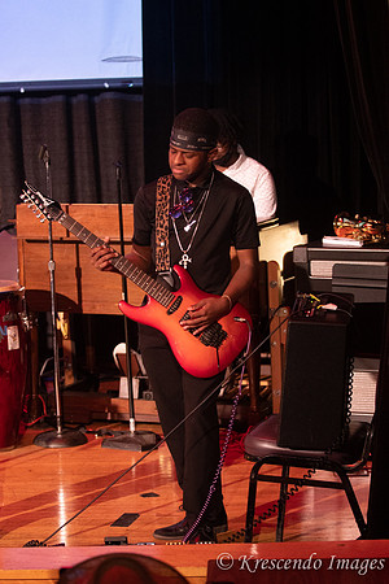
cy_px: 292
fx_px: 1702
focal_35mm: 105
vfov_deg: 19.5
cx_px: 194
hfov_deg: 13.0
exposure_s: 1/200
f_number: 2.8
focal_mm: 70
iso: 3200
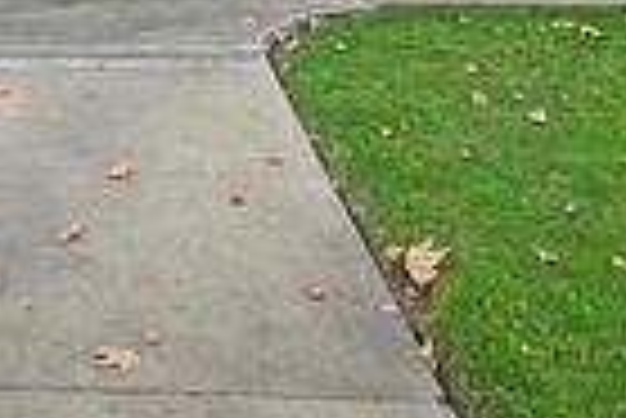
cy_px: -200
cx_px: 41
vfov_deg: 19.6
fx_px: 1062
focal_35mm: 61
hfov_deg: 31.1
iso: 100
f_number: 6.3
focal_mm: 17
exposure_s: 1/160
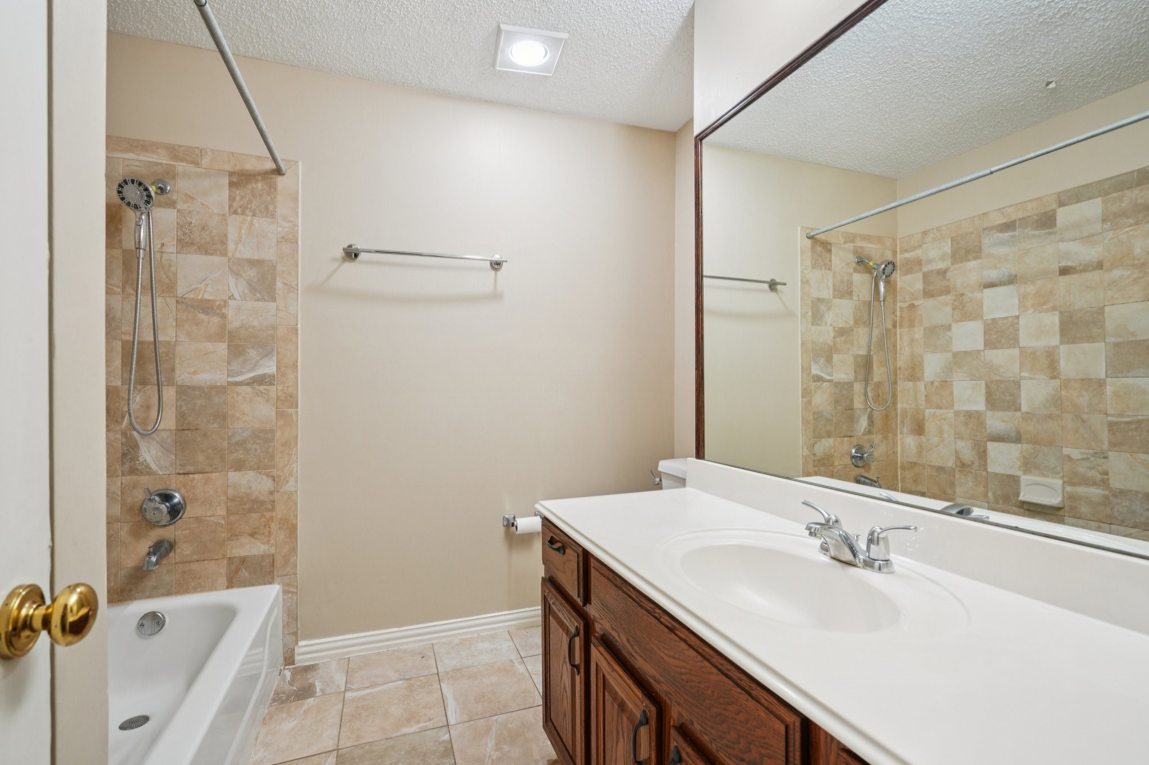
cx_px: 574
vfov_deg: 73.7
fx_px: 511
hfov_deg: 96.7
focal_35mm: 16
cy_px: 382
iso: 400
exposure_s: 1/25
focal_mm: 16
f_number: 8
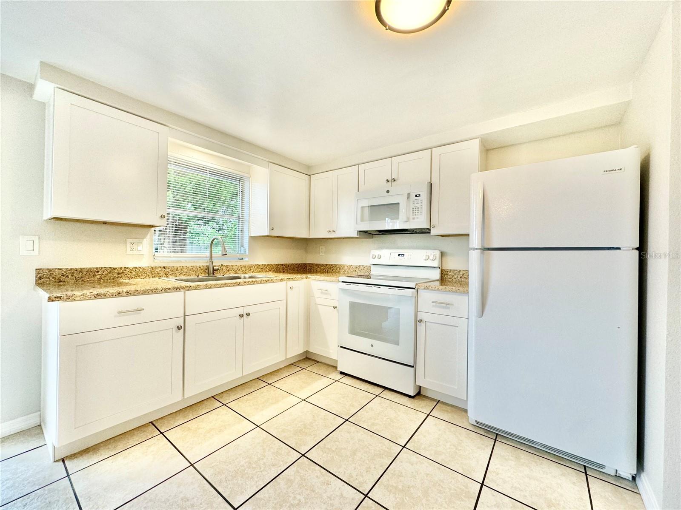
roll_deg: -1.3
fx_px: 275
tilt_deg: -1.2
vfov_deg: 85.7
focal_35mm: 14
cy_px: 255
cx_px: 340
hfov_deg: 102.1
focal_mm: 2.22
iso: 125
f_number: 2.2
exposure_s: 1/120
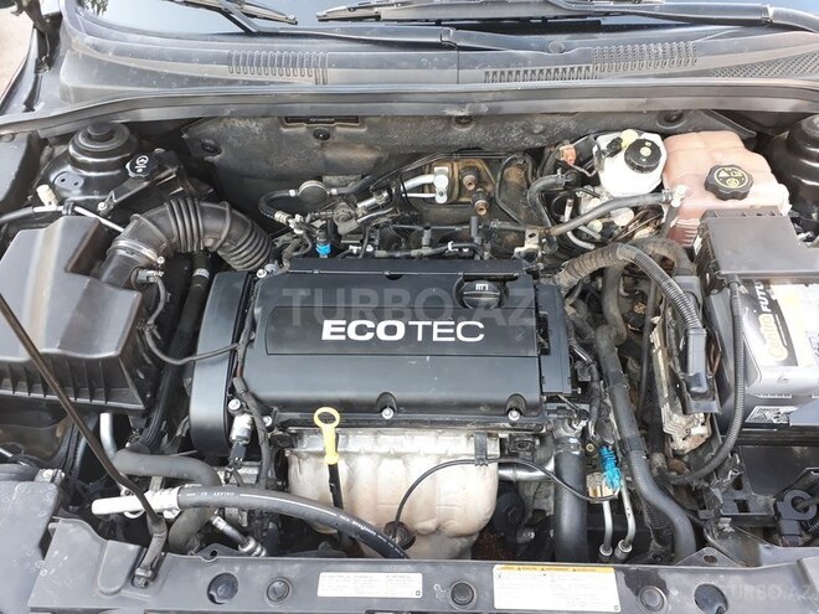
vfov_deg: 51.4
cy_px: 307
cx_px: 410
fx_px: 639
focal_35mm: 27
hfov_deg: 65.3
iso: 50
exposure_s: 1/33
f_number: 1.9
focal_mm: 3.6
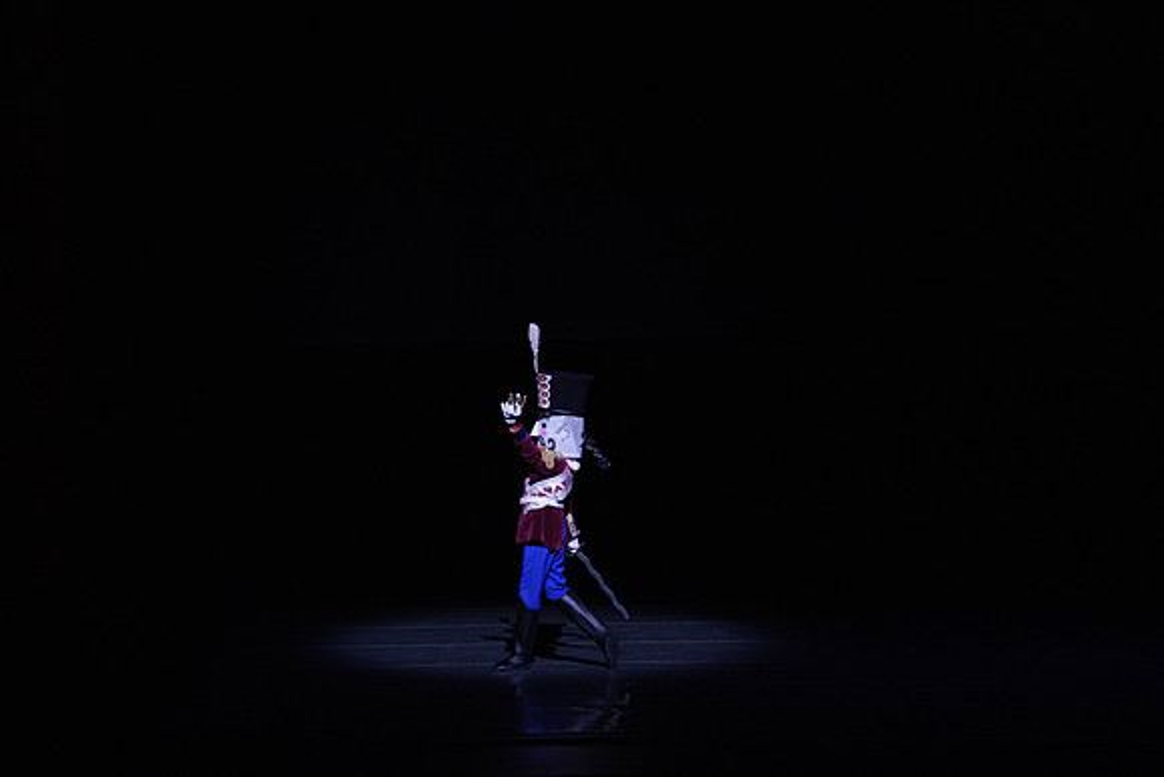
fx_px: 6468
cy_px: 388
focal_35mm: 200
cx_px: 582
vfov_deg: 6.9
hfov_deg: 10.3
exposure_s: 1/320
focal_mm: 200
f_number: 6.3
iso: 5000
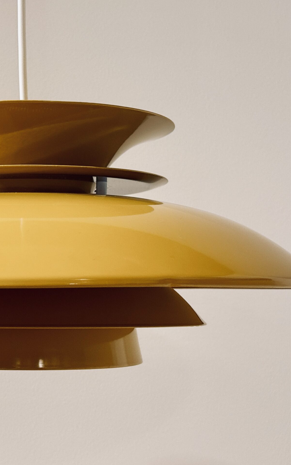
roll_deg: +1.9
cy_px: 233
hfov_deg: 18.8
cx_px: 30
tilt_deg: +2.2
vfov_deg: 30.2
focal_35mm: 68
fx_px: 863
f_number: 1.78
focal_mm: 6.76
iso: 80
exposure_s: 1/100
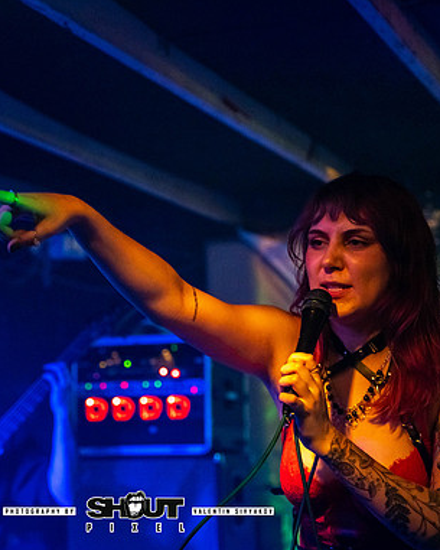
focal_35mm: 83
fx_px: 1351
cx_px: 138
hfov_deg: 18.4
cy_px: 278
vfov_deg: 23.0
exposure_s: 1/250
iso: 3200
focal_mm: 56.3
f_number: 2.8
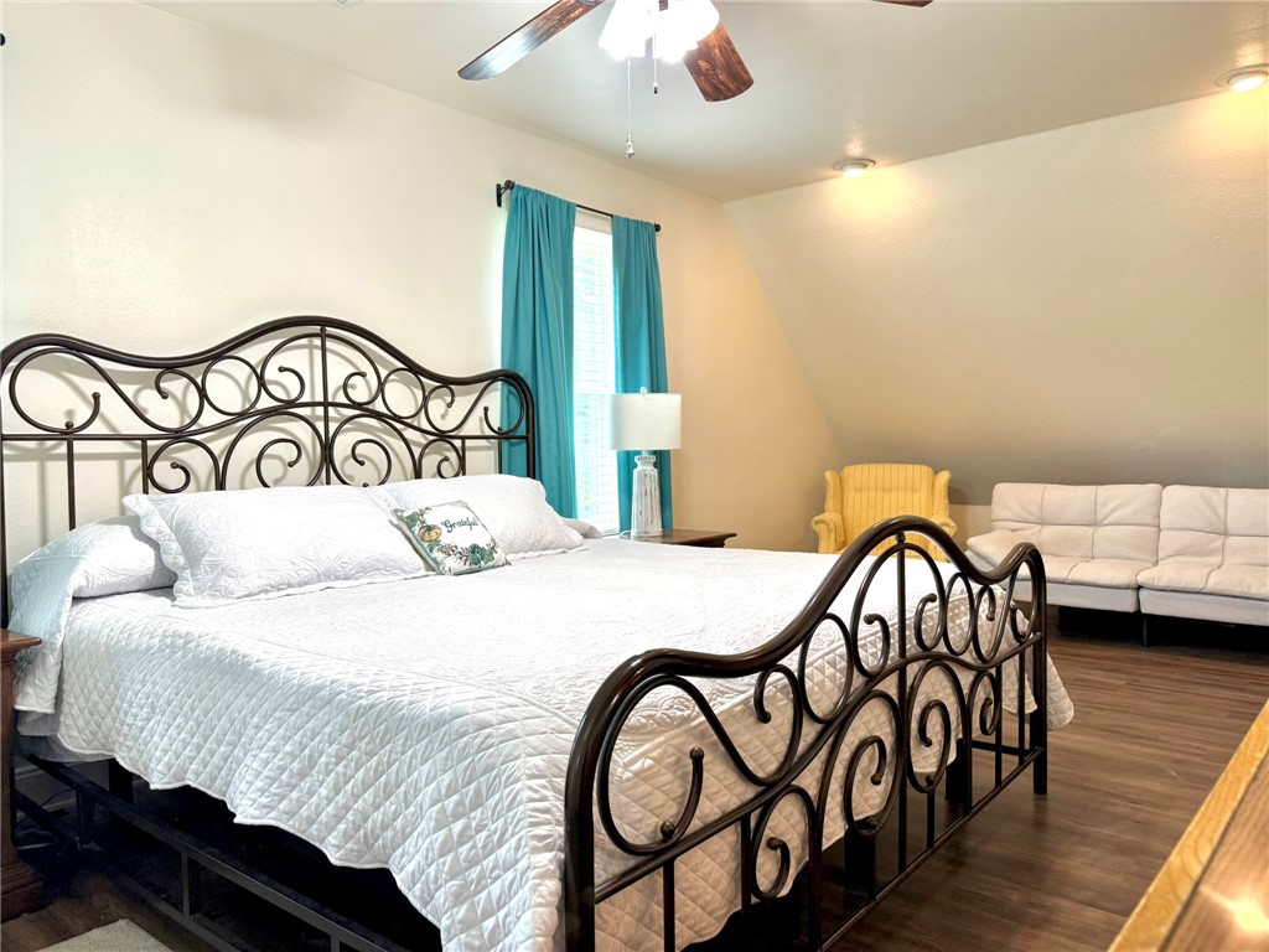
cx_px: 634
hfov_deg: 71.6
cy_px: 476
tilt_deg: -1.7
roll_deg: +1.2
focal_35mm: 24
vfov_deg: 56.8
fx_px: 880
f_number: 1.78
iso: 160
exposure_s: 1/120
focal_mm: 6.76
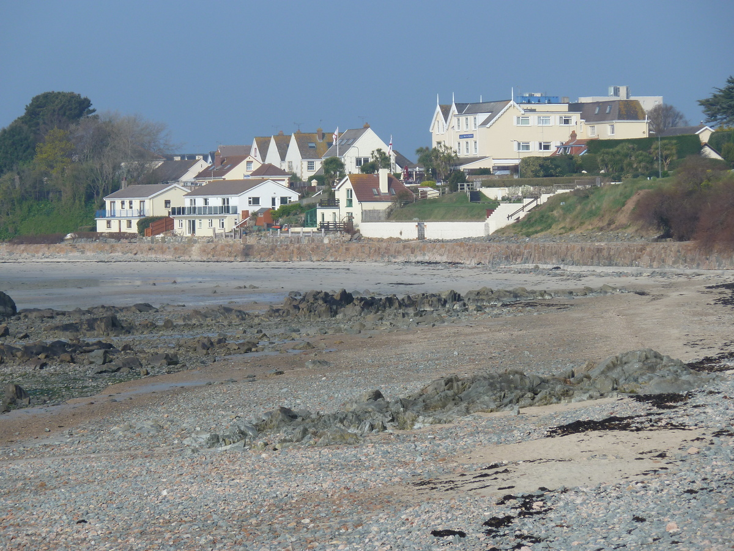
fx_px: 3859
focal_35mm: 182
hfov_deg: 10.9
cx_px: 367
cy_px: 276
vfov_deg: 8.2
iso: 80
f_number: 5.6
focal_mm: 29.9
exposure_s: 1/400
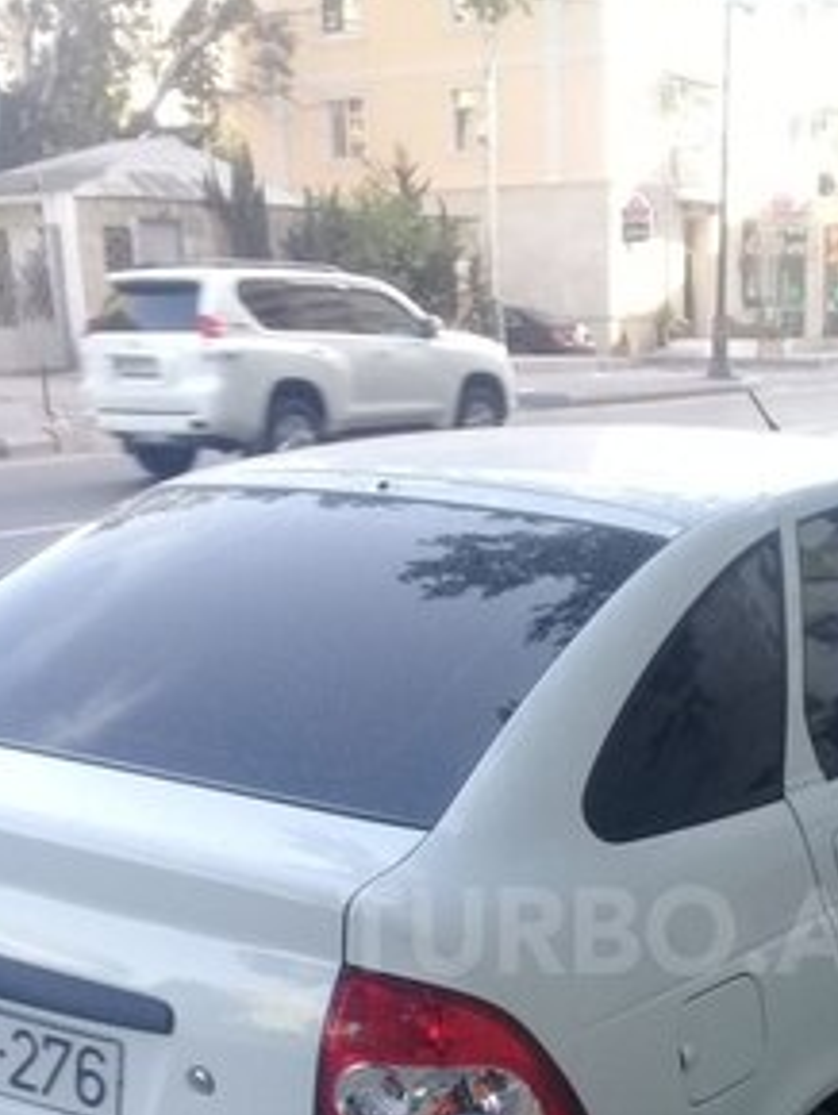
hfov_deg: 27.2
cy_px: 930
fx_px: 1708
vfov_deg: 34.7
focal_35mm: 53
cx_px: 634
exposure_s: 1/100
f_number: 2.2
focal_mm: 3.3
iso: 64
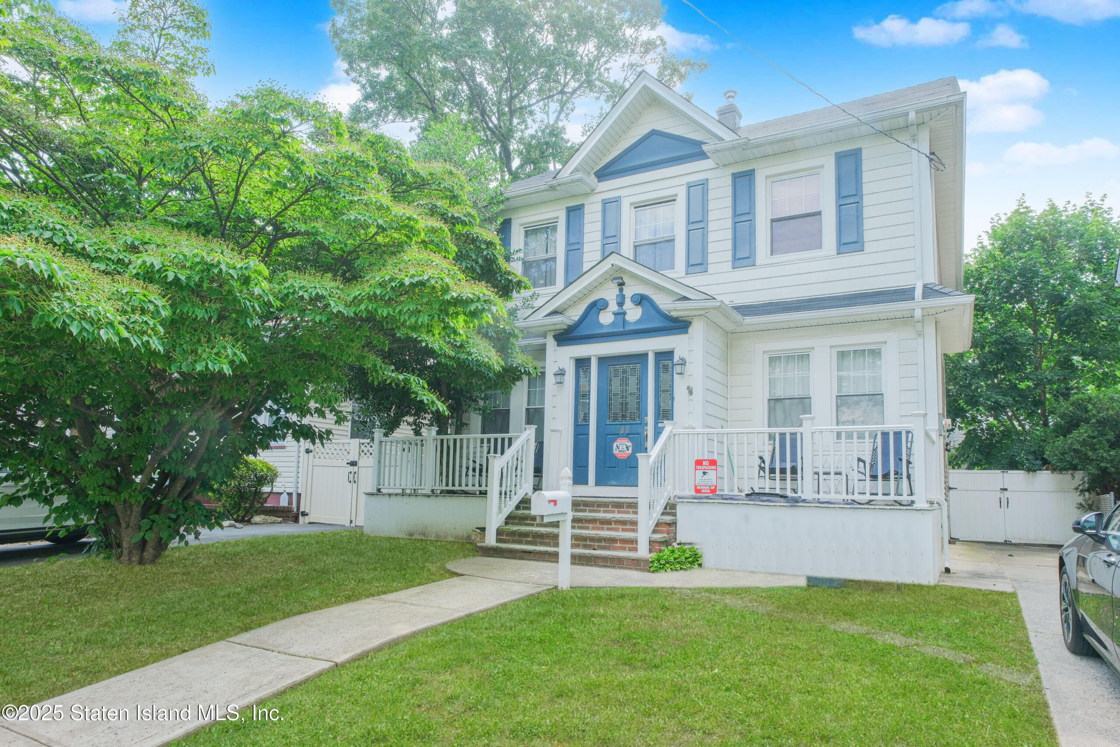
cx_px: 560
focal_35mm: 21
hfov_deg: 81.2
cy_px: 374
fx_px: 653
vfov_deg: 59.5
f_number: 10
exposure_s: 1/80
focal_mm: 13.9
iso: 250
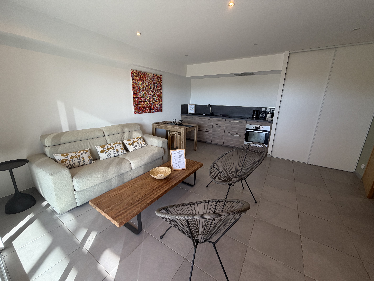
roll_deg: -1.2
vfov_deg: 85.7
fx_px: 151
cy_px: 140
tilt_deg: -14.6
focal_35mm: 14
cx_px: 187
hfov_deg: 102.1
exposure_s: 1/121
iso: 64
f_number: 2.2
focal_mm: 2.22
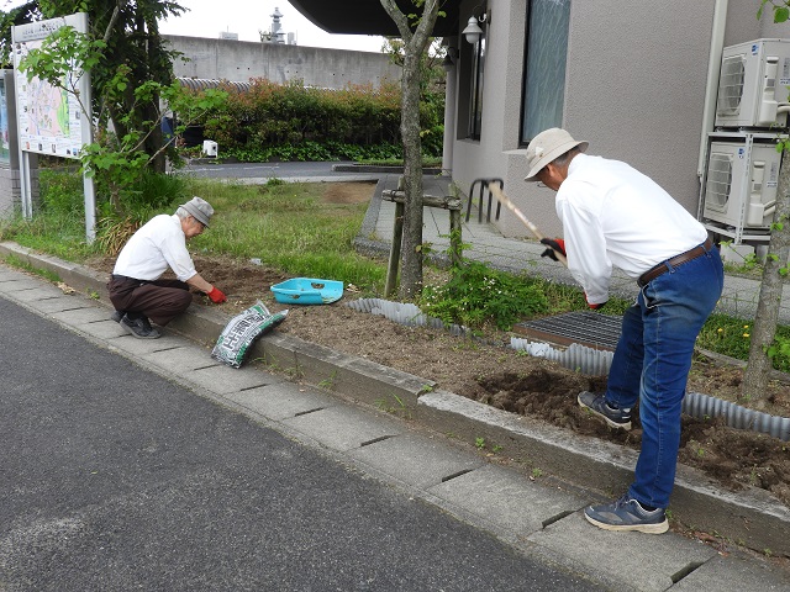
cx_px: 395
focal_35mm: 35
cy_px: 296
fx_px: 799
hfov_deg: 52.6
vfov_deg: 40.7
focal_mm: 6.3
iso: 100
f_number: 3.8
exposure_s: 1/160
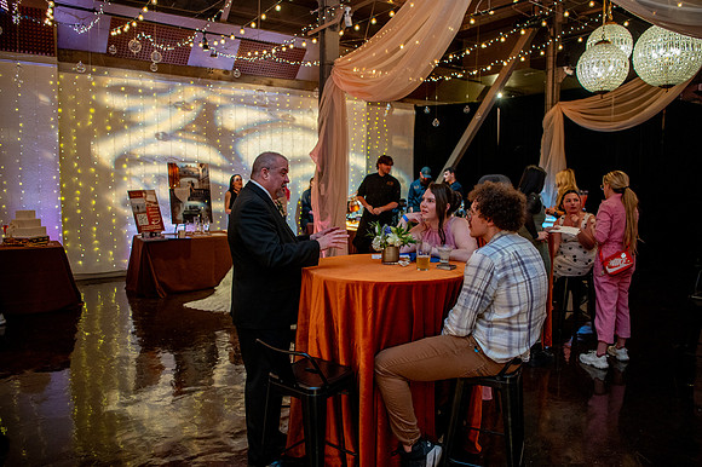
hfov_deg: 67.9
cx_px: 358
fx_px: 521
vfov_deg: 48.3
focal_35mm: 27
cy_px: 234
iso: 2500
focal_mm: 26
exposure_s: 1/160
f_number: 2.8
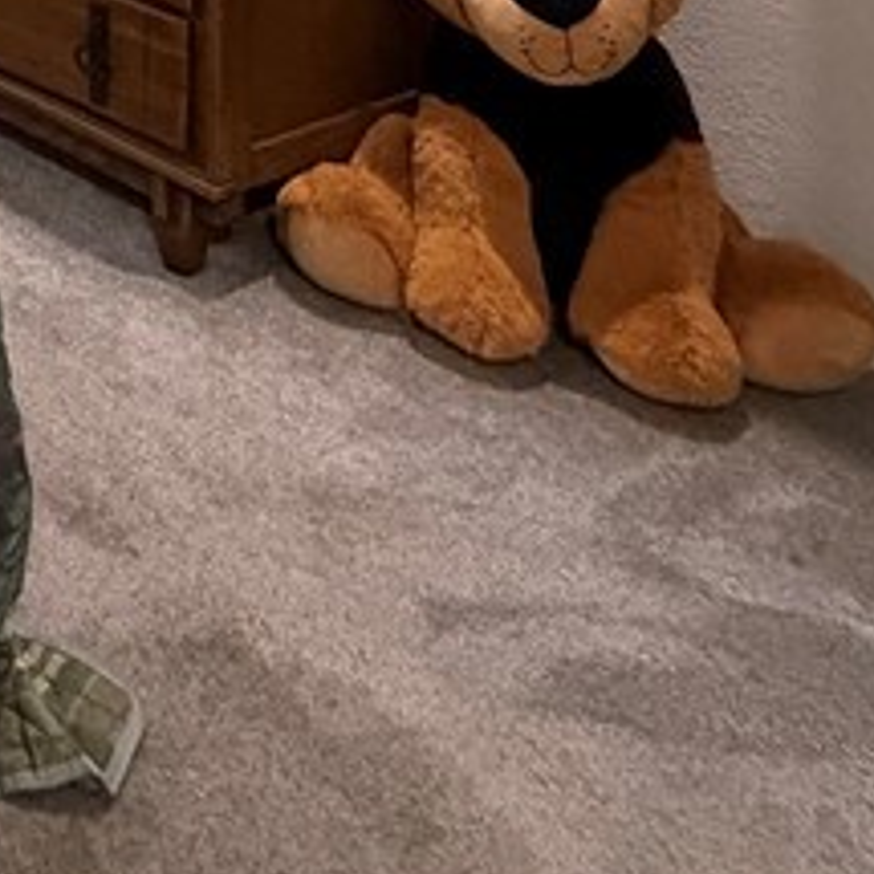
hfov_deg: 22.5
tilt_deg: -1.0
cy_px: -630
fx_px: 1685
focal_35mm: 59
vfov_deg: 21.2
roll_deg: +0.5
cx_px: -516
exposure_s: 1/60
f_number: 2.2
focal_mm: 2.22
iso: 800
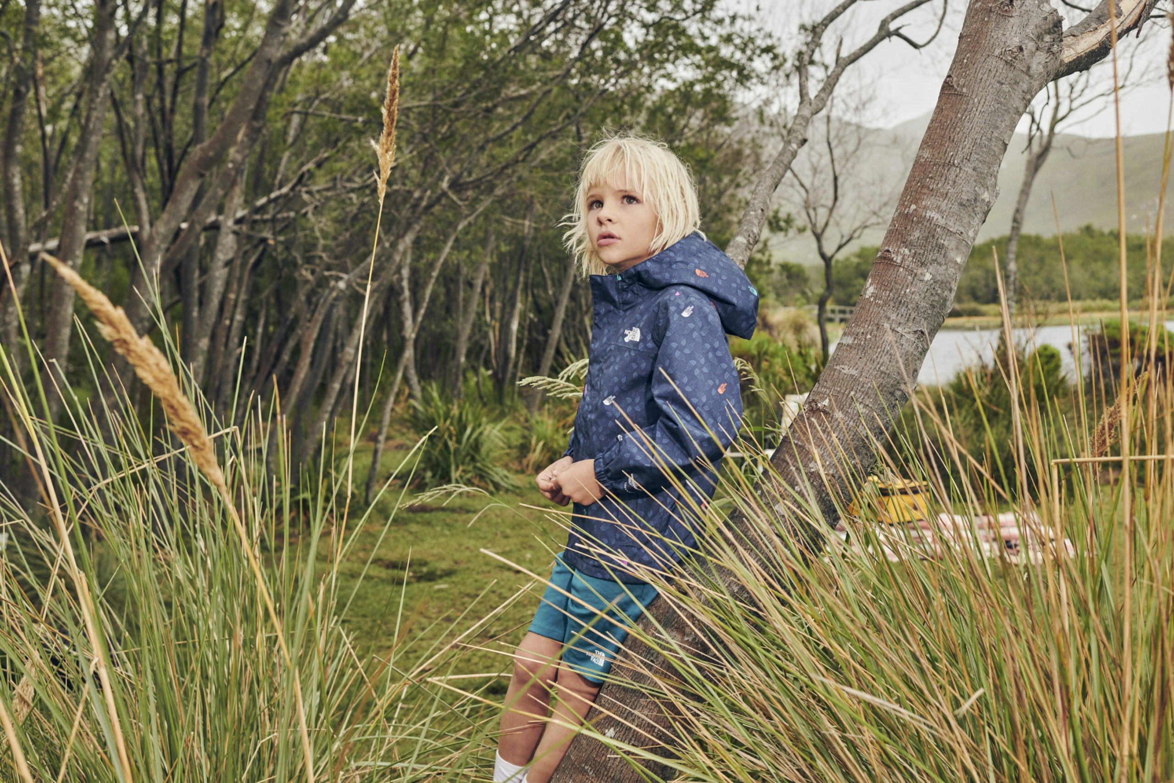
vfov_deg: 37.9
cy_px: 392
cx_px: 587
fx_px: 1141
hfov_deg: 54.4
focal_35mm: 35
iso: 640
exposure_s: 1/400
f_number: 5.6
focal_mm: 35
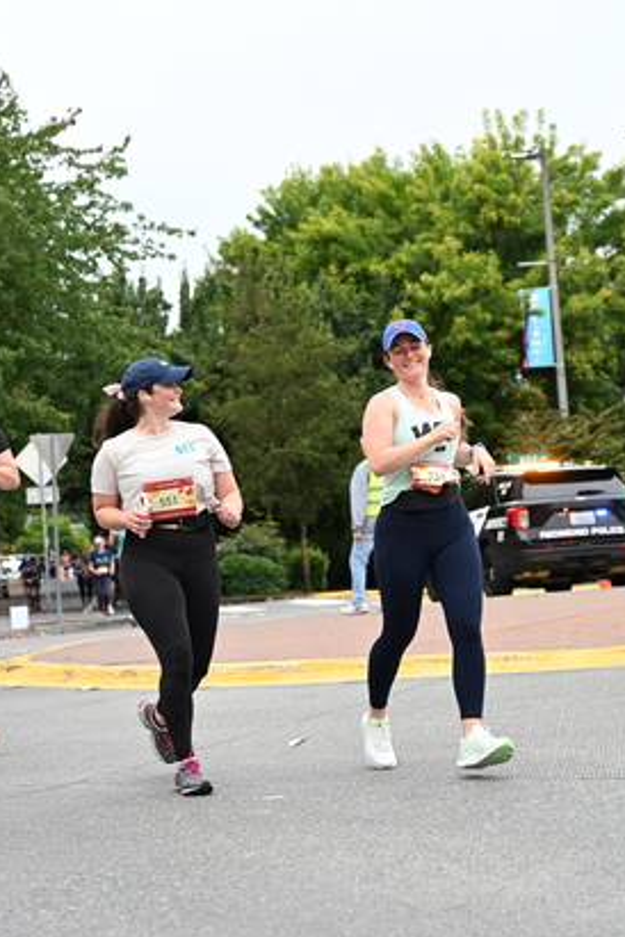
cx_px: 263
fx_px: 2161
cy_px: 406
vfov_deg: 24.5
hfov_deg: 16.4
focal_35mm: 83
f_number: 4
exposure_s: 1/800
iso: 1600
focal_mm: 62
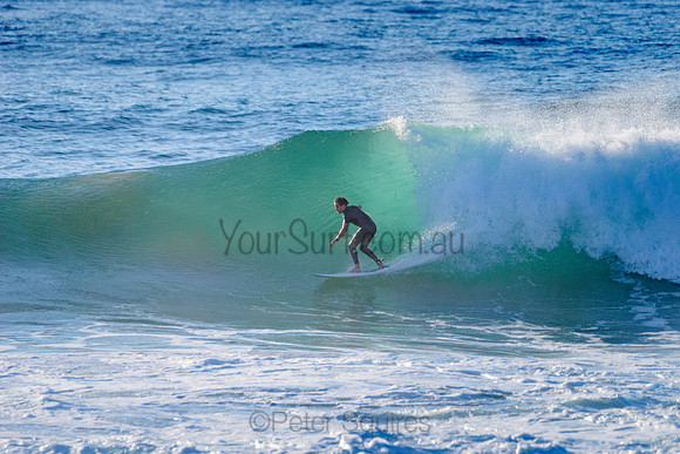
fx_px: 11585
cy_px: 243
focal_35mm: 613
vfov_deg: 2.2
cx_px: 417
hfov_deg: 3.4
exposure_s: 1/2000
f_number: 5.6
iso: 160
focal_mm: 500
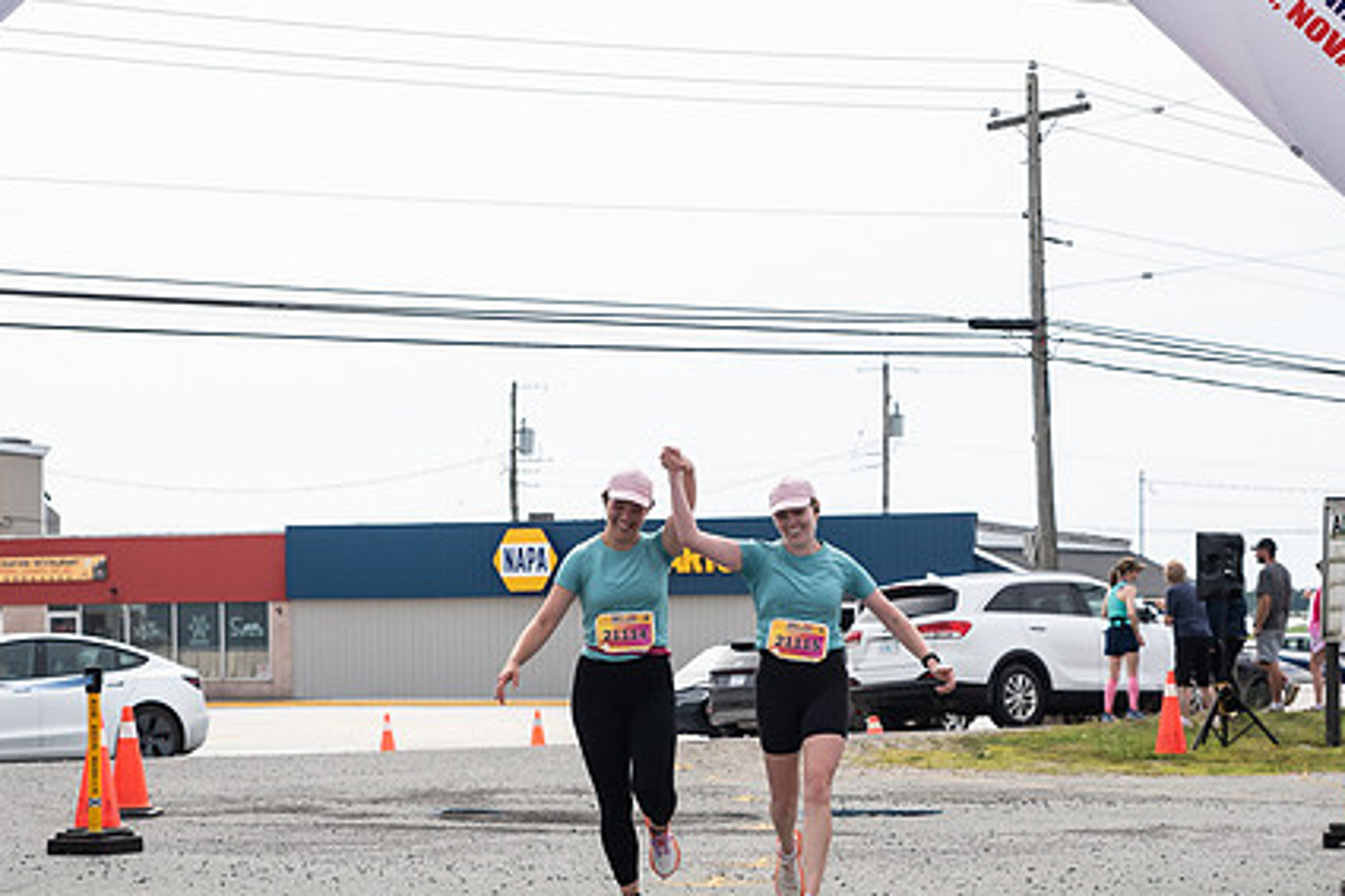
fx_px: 3697
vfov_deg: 13.8
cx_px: 728
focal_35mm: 99
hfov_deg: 20.6
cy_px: 611
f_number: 4
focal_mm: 52
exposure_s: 1/3200
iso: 800
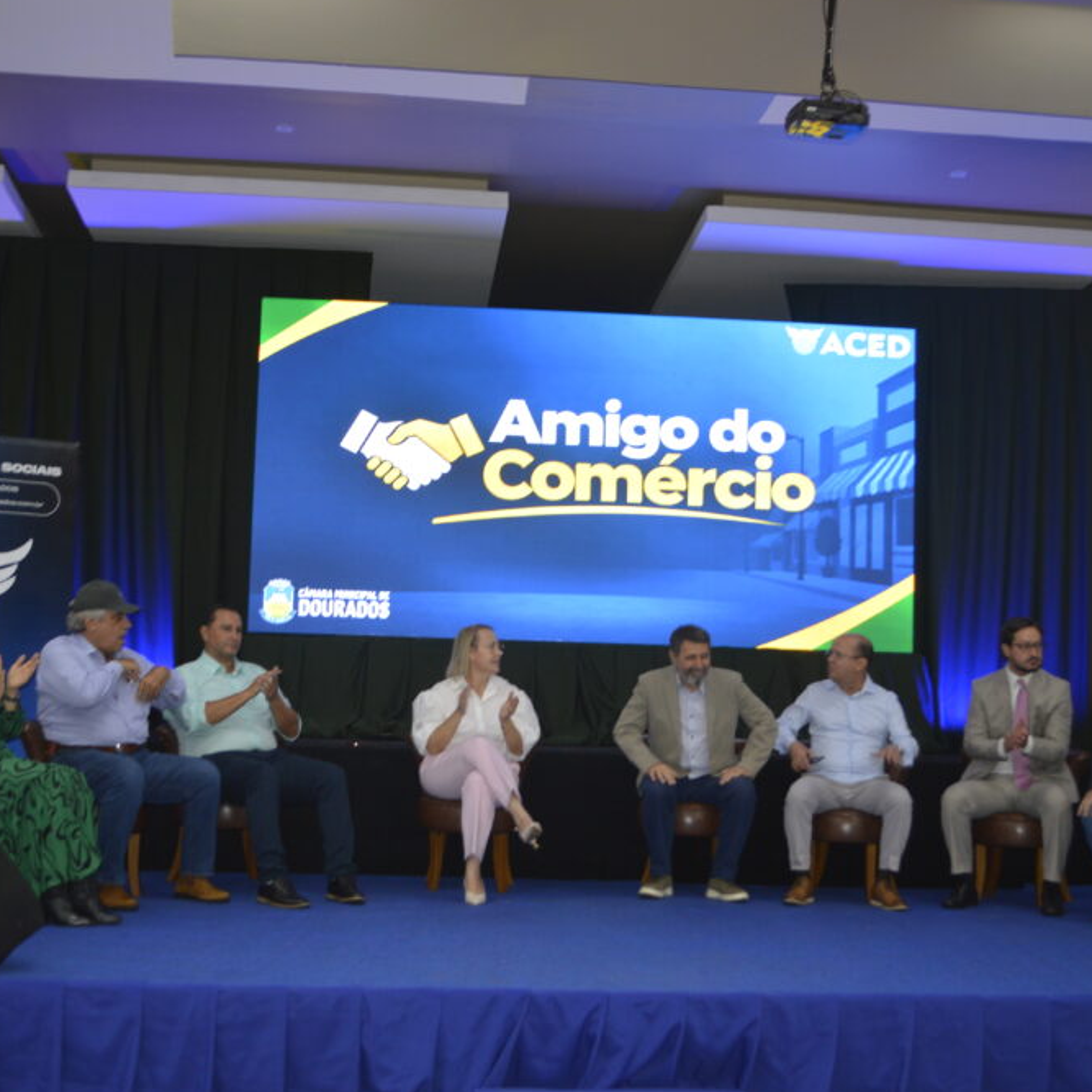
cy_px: 546
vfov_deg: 39.2
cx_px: 506
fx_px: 1535
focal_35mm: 43
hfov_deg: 39.1
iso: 560
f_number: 4
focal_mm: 22
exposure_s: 1/60
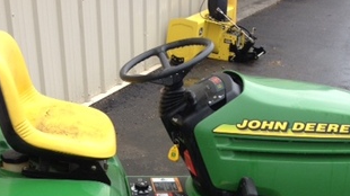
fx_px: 621
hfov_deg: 31.4
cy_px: 228
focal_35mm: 67
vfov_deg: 17.2
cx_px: 198
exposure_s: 1/120
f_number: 2.4
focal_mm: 4.28
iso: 64
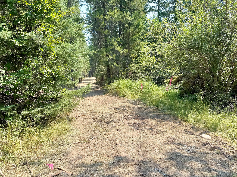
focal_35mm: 27
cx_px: 106
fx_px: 185
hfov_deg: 65.2
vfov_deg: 51.3
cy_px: 96
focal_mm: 6.76
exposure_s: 1/1553
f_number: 1.78
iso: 80
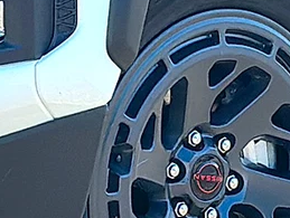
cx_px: 361
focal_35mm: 232
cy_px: 205
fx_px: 1946
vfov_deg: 6.4
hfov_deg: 8.4
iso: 100
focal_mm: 6.86
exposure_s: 1/2421
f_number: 1.78
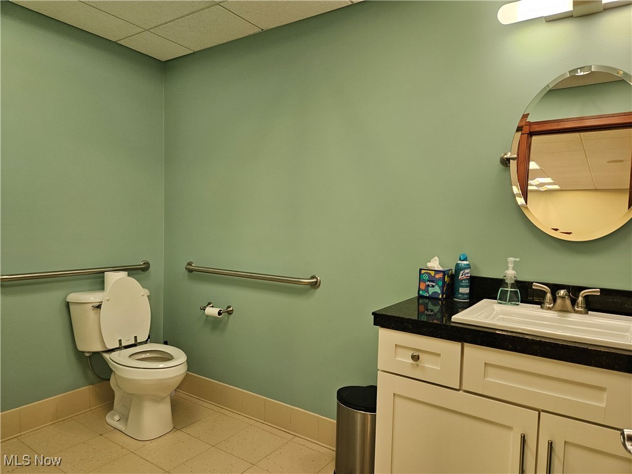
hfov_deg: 73.9
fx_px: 420
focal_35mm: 23
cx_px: 316
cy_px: 237
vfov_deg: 58.9
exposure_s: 1/120
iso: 400
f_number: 1.8
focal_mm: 5.4
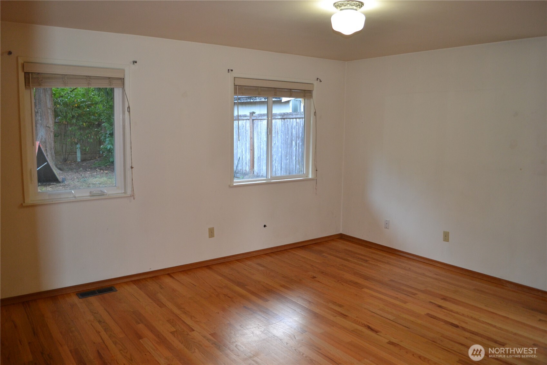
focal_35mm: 27
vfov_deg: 47.9
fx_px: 410
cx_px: 274
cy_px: 182
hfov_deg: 67.4
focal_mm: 18
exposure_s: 1/60
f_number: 3.5
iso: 720
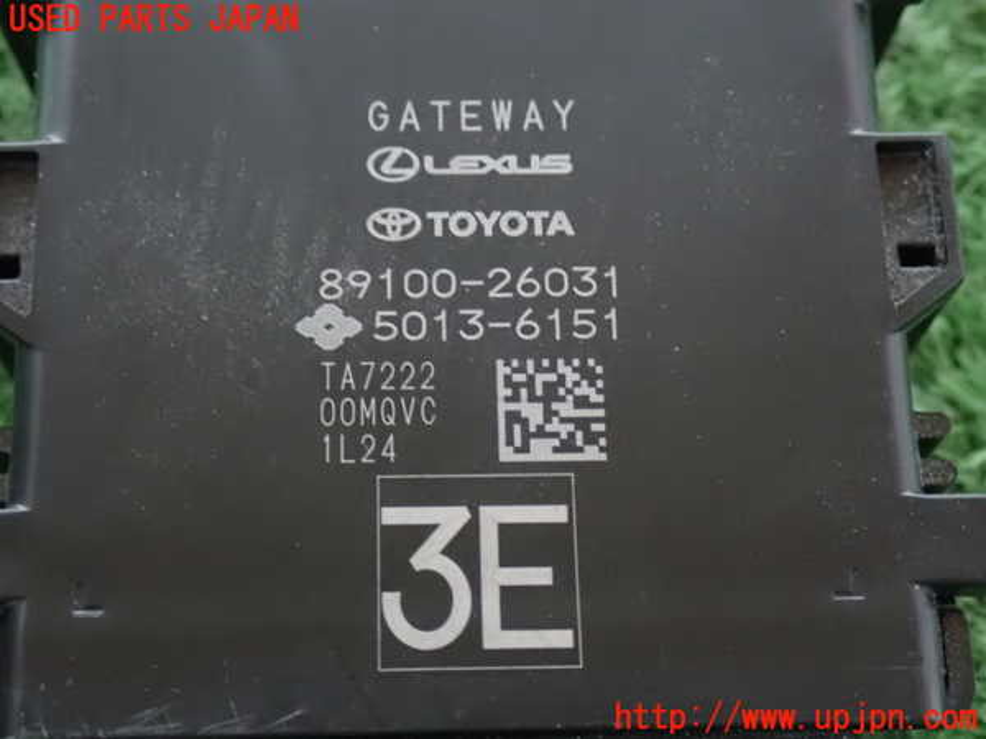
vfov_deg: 21.9
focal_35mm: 67
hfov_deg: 29.0
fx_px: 1908
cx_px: 493
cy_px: 370
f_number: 3.8
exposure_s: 1/13
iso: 1600
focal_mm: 11.88
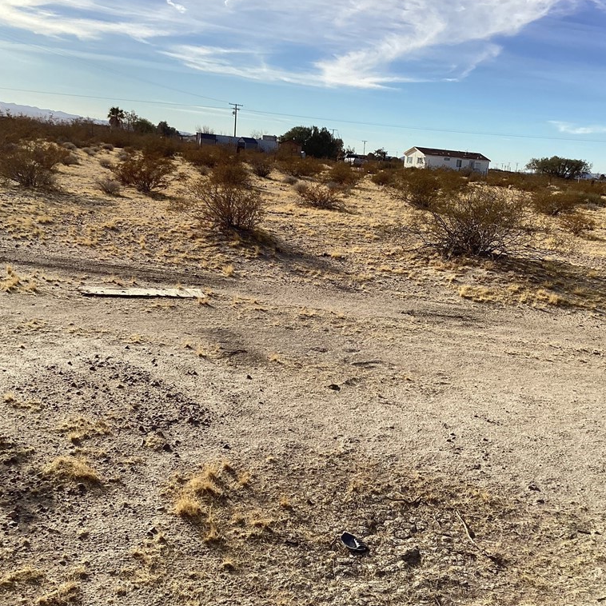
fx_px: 733
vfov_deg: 44.9
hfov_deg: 44.8
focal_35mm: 37
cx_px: 344
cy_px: 300
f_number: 2.4
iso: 25
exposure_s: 1/1733
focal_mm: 3.3
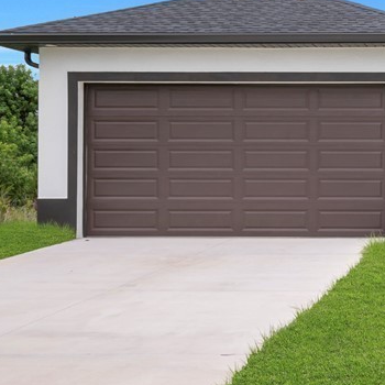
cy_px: 152
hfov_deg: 20.3
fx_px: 994
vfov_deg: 21.9
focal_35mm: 79
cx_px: 485
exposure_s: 1/250
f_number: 8
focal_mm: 20
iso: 100
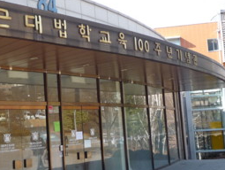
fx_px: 391
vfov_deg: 24.5
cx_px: 63
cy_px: 89
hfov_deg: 31.7
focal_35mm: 60
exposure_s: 1/250
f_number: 2.8
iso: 100
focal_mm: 4.4
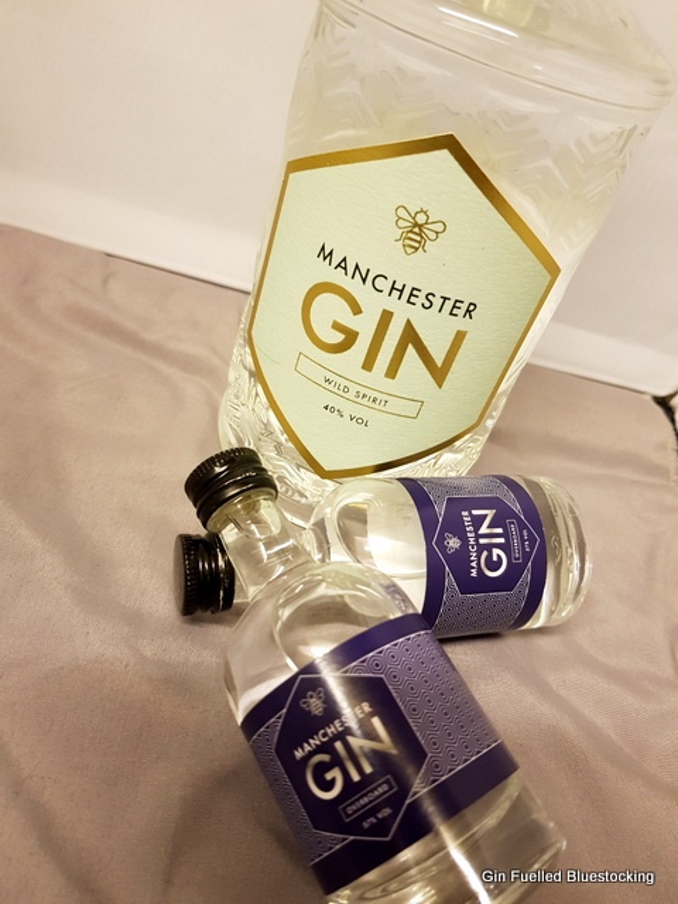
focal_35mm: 26
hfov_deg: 53.1
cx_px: 339
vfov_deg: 67.3
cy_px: 452
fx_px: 679
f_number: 1.7
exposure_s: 1/20
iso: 250
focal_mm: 4.2
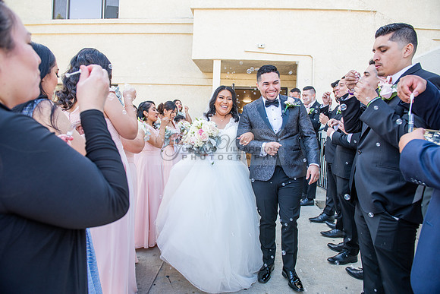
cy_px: 147
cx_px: 220
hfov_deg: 73.7
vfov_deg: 53.2
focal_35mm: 24
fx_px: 293
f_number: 4.5
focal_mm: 24
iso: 200
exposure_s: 1/200
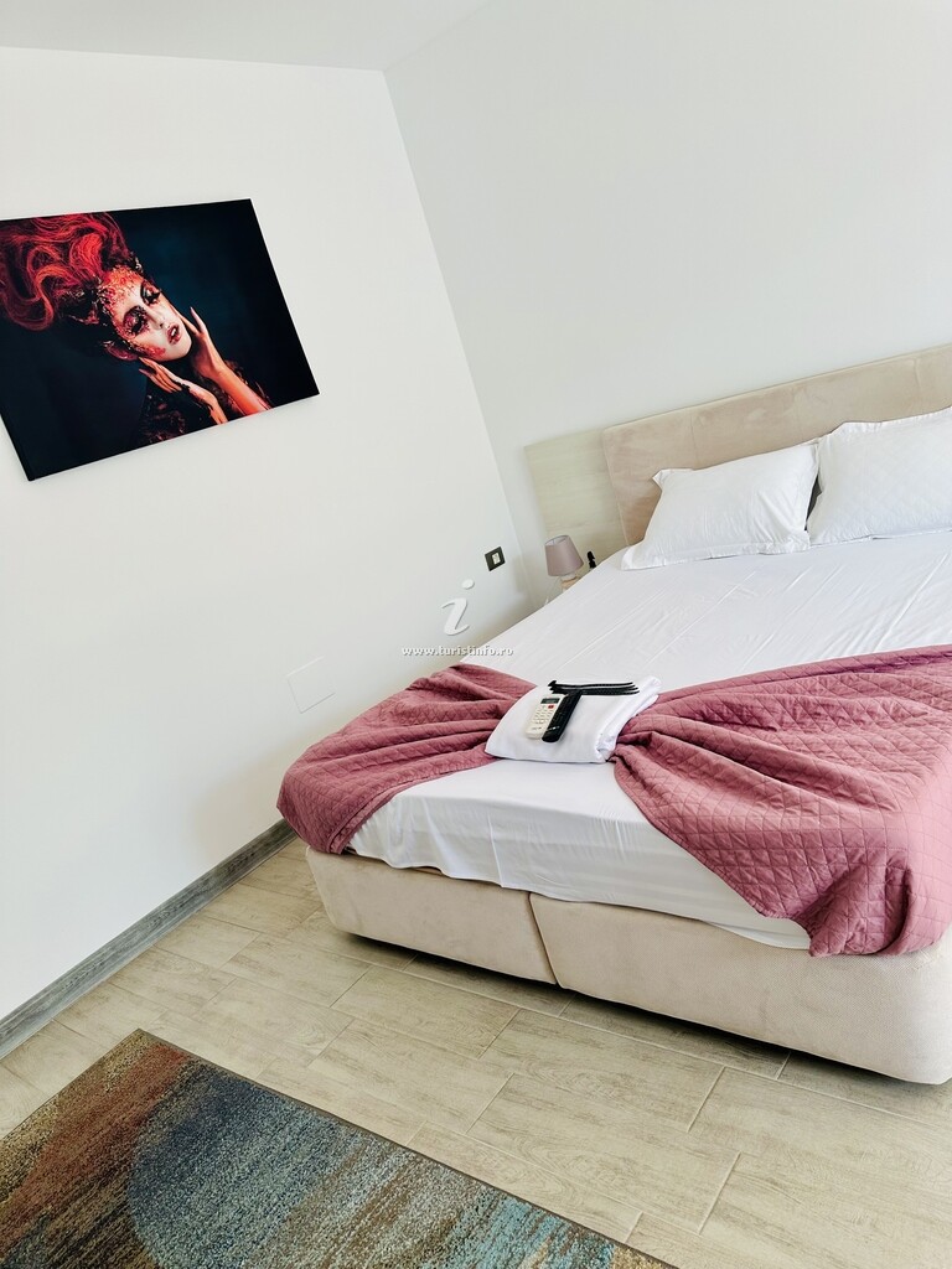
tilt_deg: -14.0
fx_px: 880
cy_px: 634
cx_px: 476
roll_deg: +16.7
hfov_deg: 56.8
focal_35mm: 24
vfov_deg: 71.6
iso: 64
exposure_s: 1/121
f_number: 1.78
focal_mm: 6.86
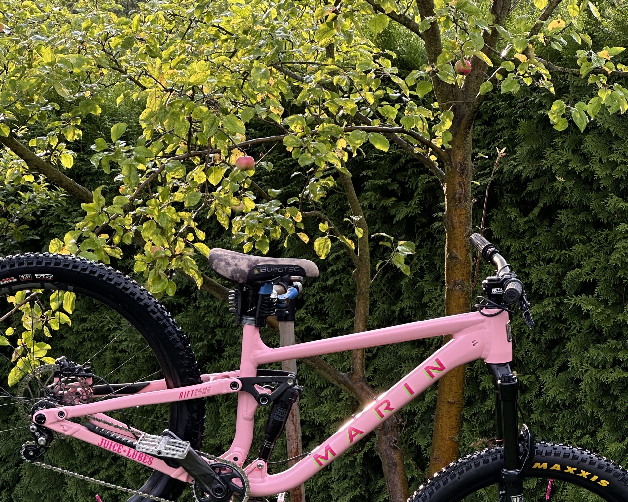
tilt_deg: -8.6
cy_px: 382
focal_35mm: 101
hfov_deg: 19.0
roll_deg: +1.2
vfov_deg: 15.2
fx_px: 1877
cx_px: 315
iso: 50
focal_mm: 9
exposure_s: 1/99
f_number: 2.8
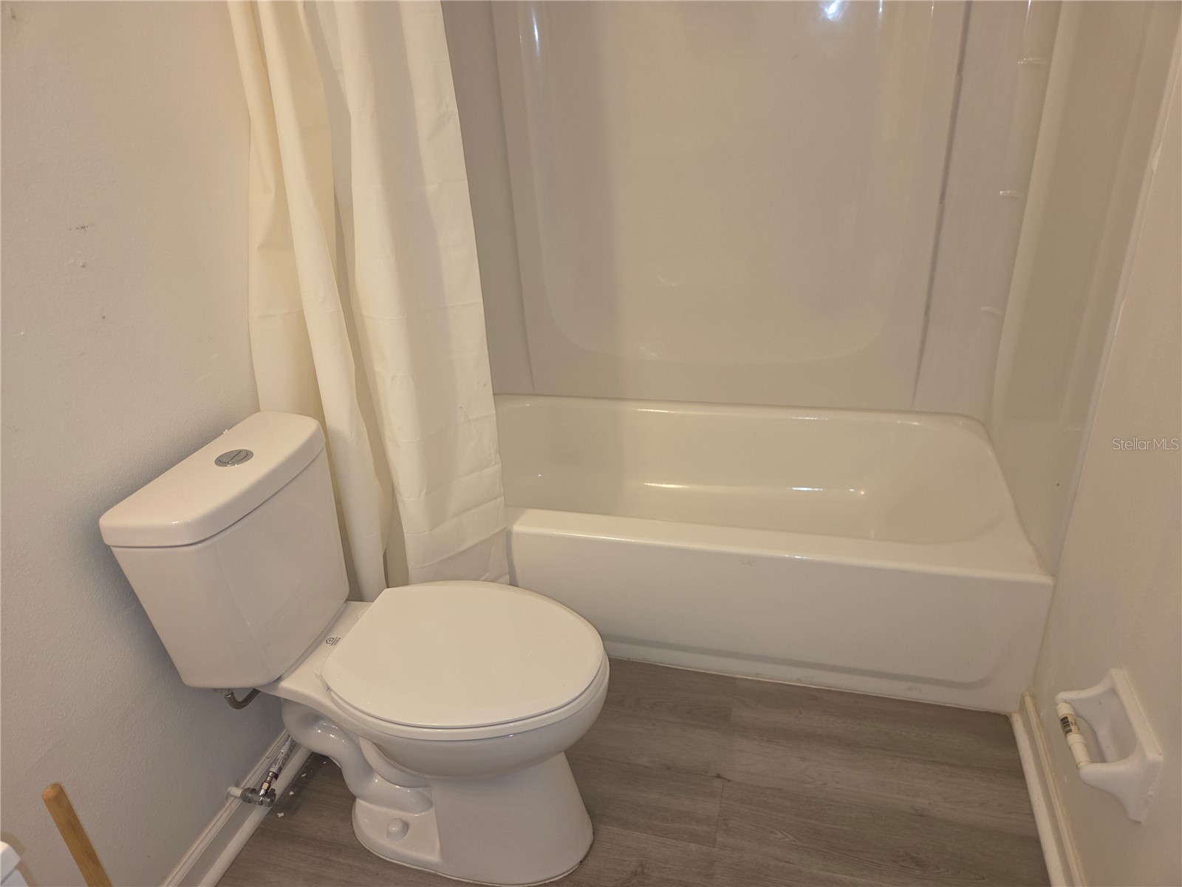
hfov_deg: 73.9
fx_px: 785
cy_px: 444
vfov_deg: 58.9
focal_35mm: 23
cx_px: 591
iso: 40
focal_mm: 5.4
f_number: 1.8
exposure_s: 1/60
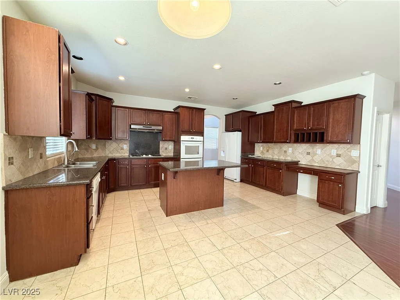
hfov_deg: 102.1
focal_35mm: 14
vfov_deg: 85.7
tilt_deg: -2.0
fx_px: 162
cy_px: 150
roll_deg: -1.4
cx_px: 200
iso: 320
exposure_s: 1/60
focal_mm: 2.22
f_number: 2.2
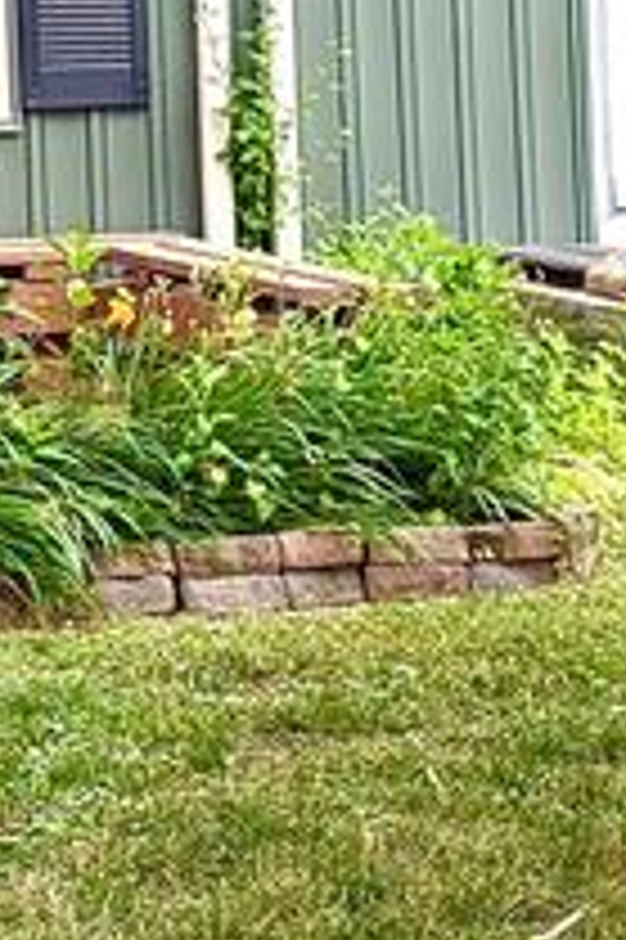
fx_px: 3657
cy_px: 9
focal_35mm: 140
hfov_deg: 9.7
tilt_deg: +0.5
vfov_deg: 14.4
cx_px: -18
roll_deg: +1.0
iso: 64
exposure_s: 1/933
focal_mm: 5.96
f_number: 1.6
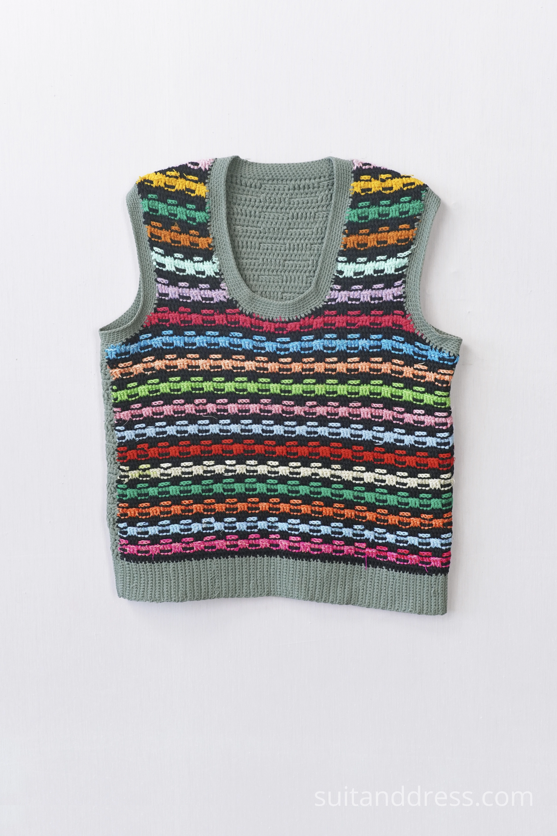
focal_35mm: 48
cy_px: 418
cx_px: 278
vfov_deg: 41.1
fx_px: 1114
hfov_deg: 28.1
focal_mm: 32
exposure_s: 1/40
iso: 320
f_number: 6.3
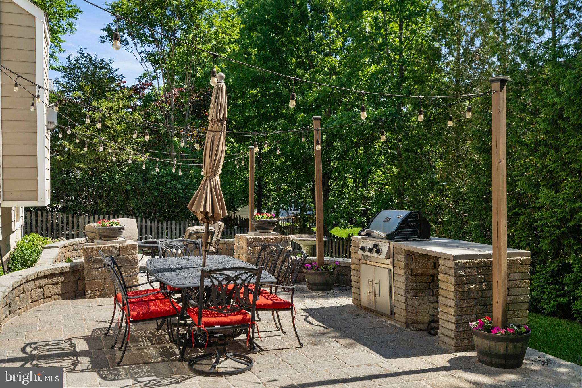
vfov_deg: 37.8
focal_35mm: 35
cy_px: 194
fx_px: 566
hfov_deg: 54.4
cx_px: 291
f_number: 8
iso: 200
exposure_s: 1/125
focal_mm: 35
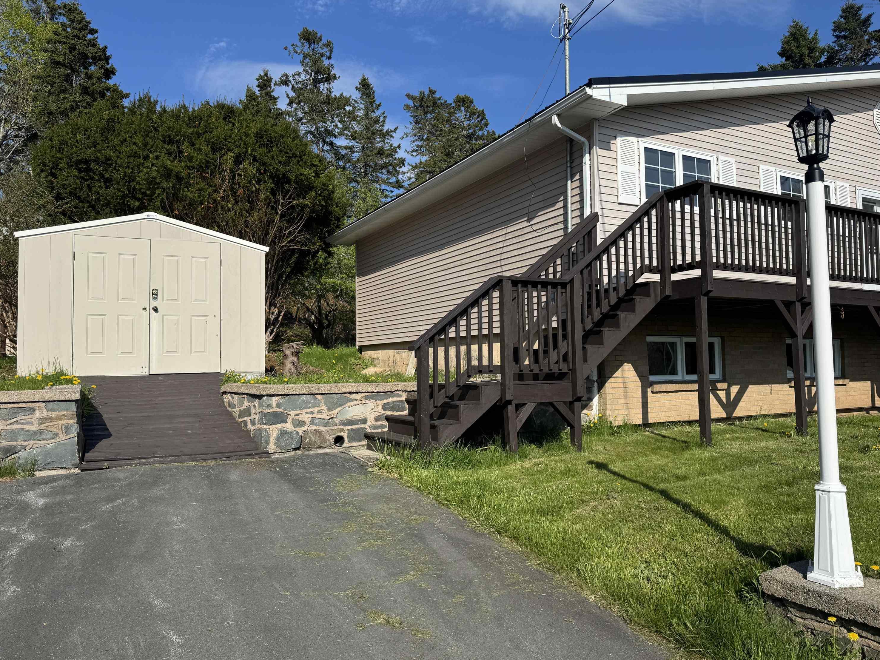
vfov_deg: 54.9
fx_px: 636
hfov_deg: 69.4
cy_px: 323
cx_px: 433
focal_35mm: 25
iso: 80
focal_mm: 6.76
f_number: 1.78
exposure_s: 1/5348
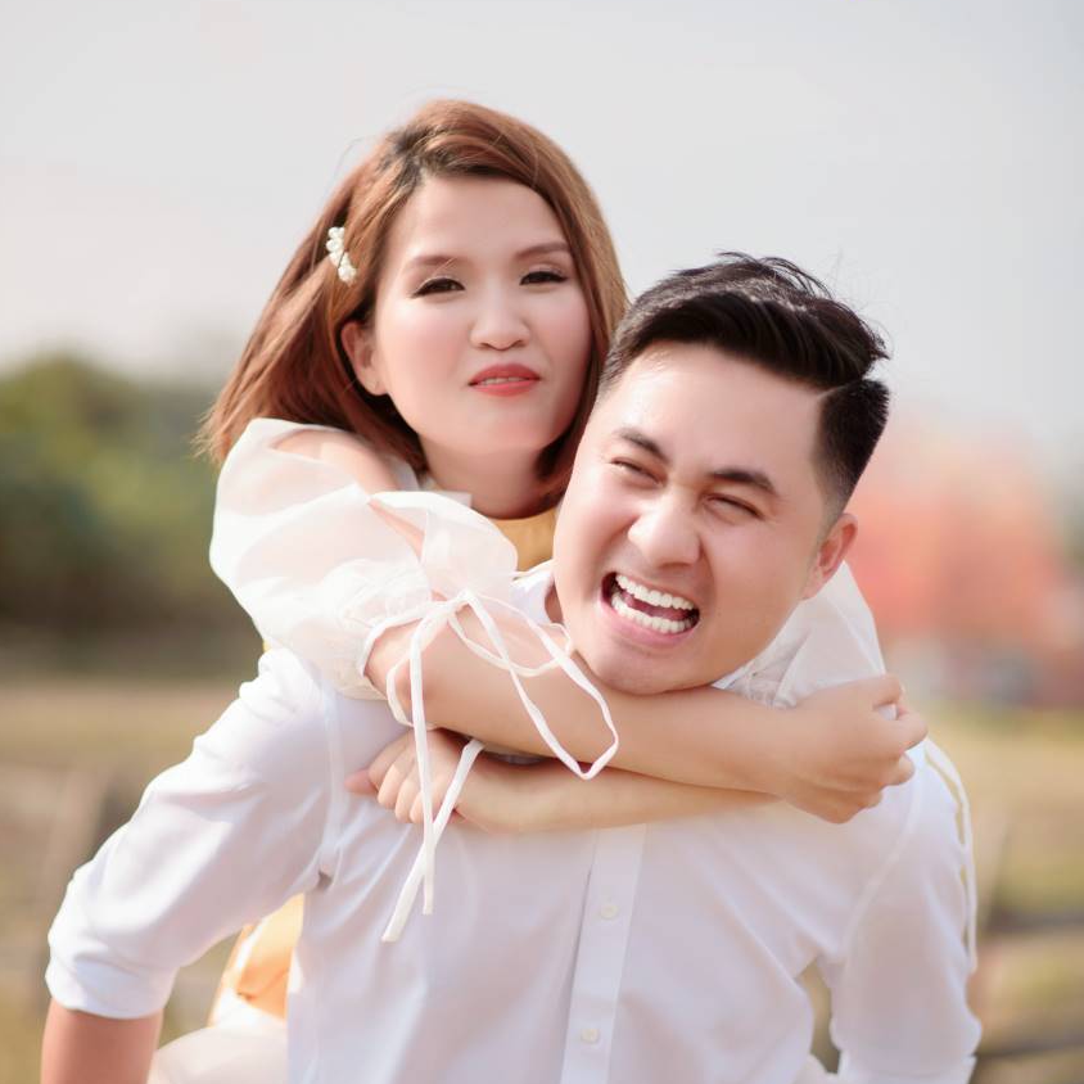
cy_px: 654
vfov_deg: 16.0
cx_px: 541
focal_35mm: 109
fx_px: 3862
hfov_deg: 16.0
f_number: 2.2
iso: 100
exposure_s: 1/2500
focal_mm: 85
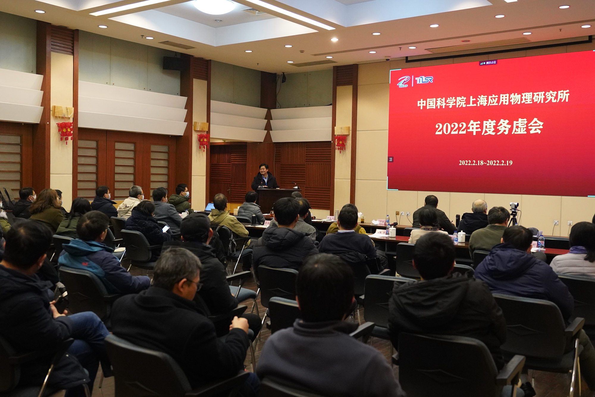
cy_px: 198
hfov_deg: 53.1
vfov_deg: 36.9
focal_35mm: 36
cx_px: 298
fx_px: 595
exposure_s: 1/160
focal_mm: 24
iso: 3200
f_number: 2.8
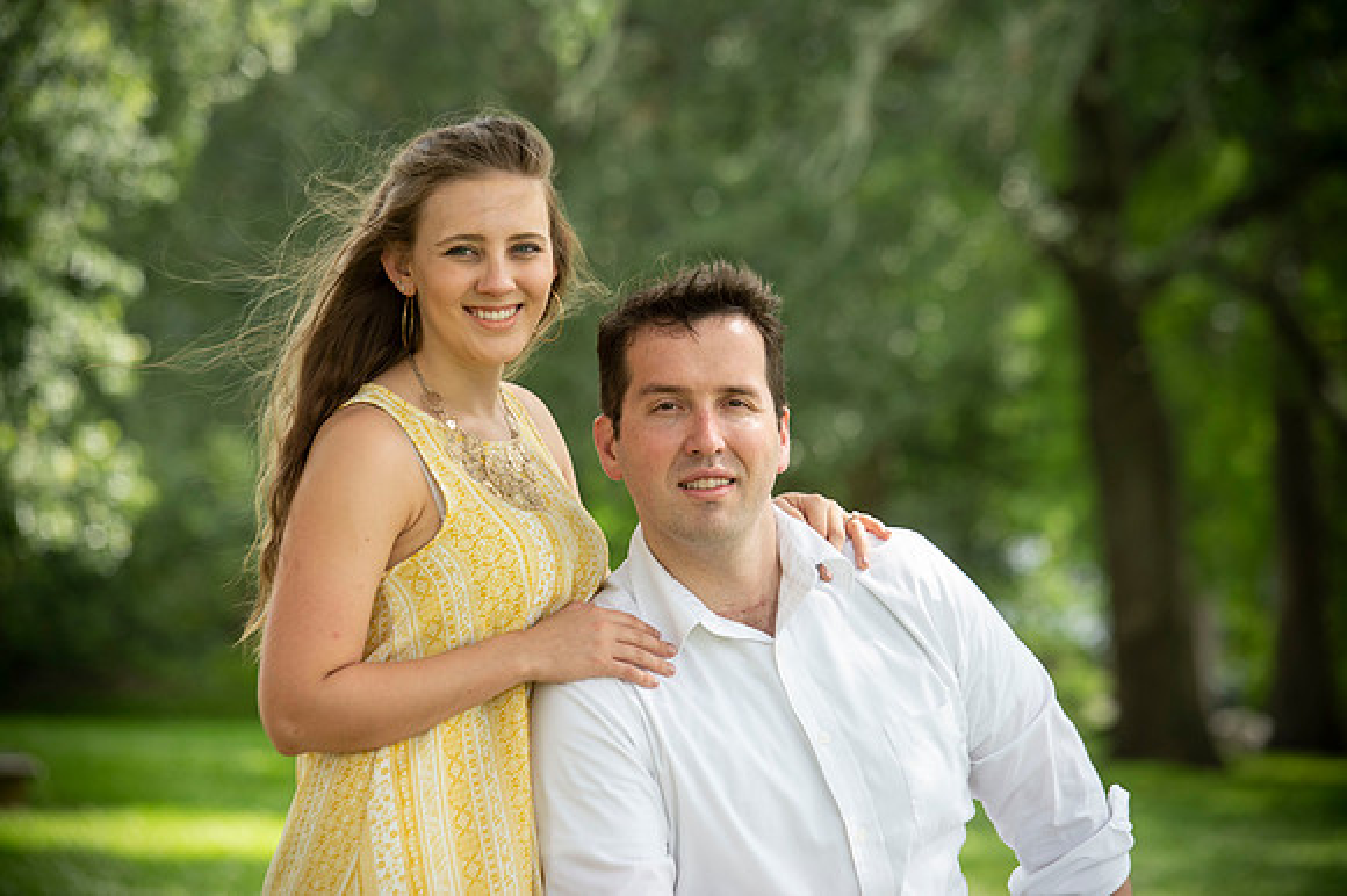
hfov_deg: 12.1
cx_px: 674
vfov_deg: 8.1
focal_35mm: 170
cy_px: 448
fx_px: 6357
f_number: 5.6
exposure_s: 1/125
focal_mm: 170
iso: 125
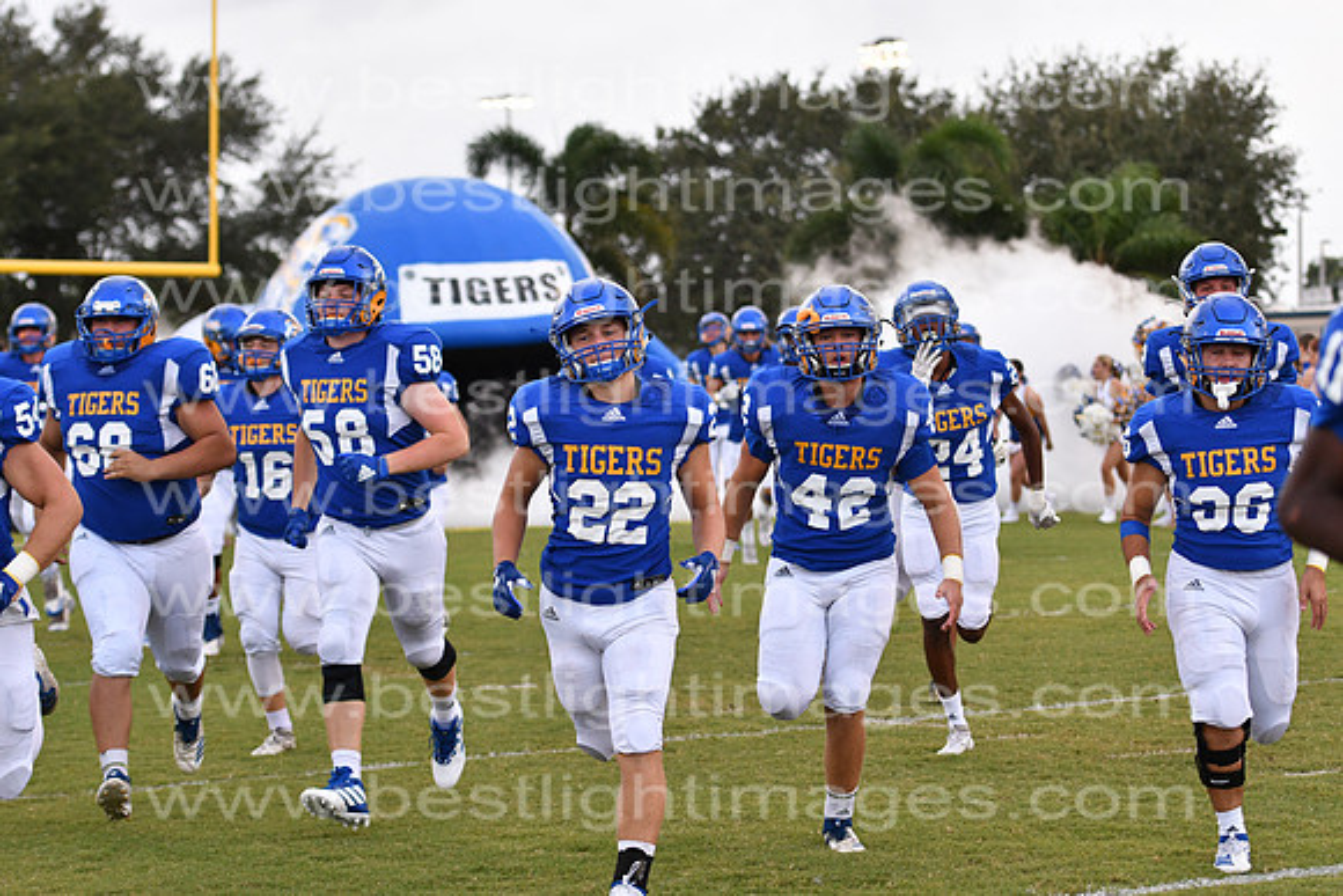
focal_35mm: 105
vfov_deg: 13.0
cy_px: 448
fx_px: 3918
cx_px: 672
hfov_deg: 19.5
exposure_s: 1/1000
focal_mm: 70
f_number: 3.2
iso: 800
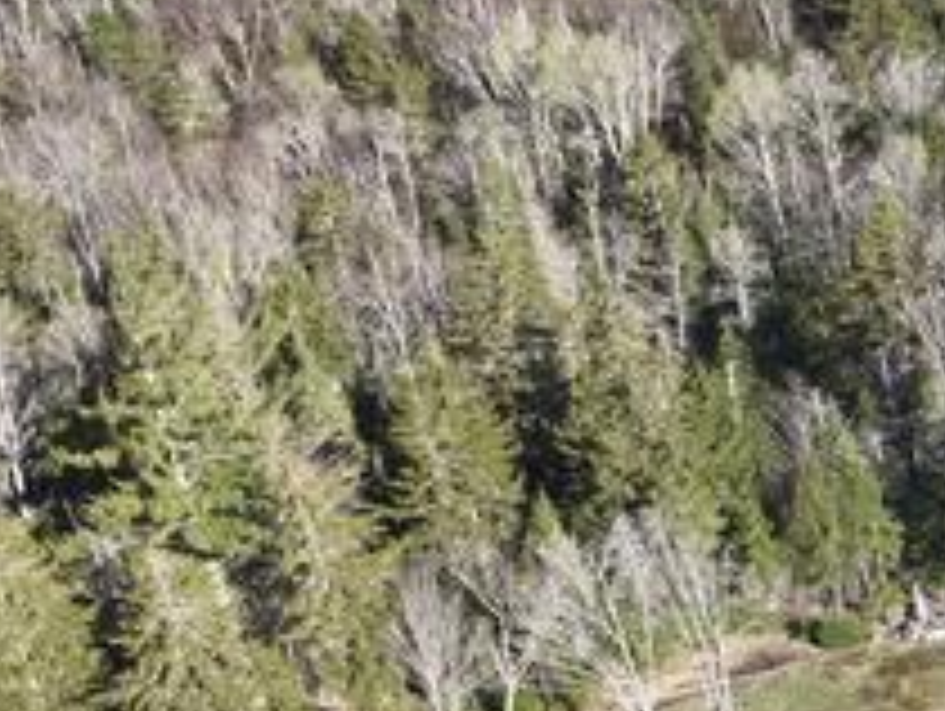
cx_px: 1498
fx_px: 2186
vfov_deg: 17.7
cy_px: 835
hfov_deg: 20.2
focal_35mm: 80
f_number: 2.8
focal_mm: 4.4
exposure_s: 1/500
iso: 100
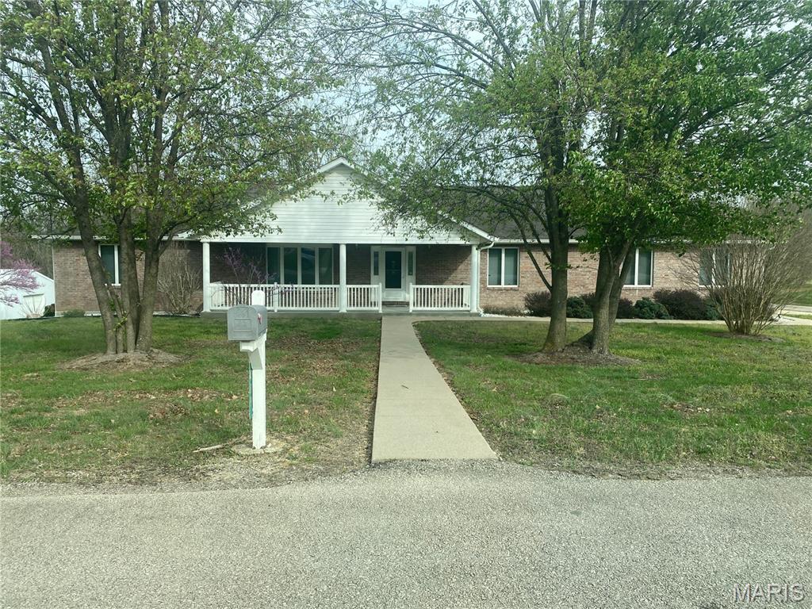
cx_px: 406
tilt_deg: -5.9
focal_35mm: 26
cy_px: 304
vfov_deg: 53.1
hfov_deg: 67.3
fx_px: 610
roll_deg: +0.1
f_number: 1.8
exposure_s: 1/905
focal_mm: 4.25
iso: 32
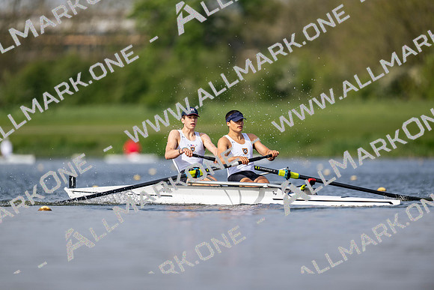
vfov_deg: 2.3
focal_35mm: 600
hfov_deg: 3.4
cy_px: 145
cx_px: 217
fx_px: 7235
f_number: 4
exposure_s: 1/2500
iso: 250
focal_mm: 600
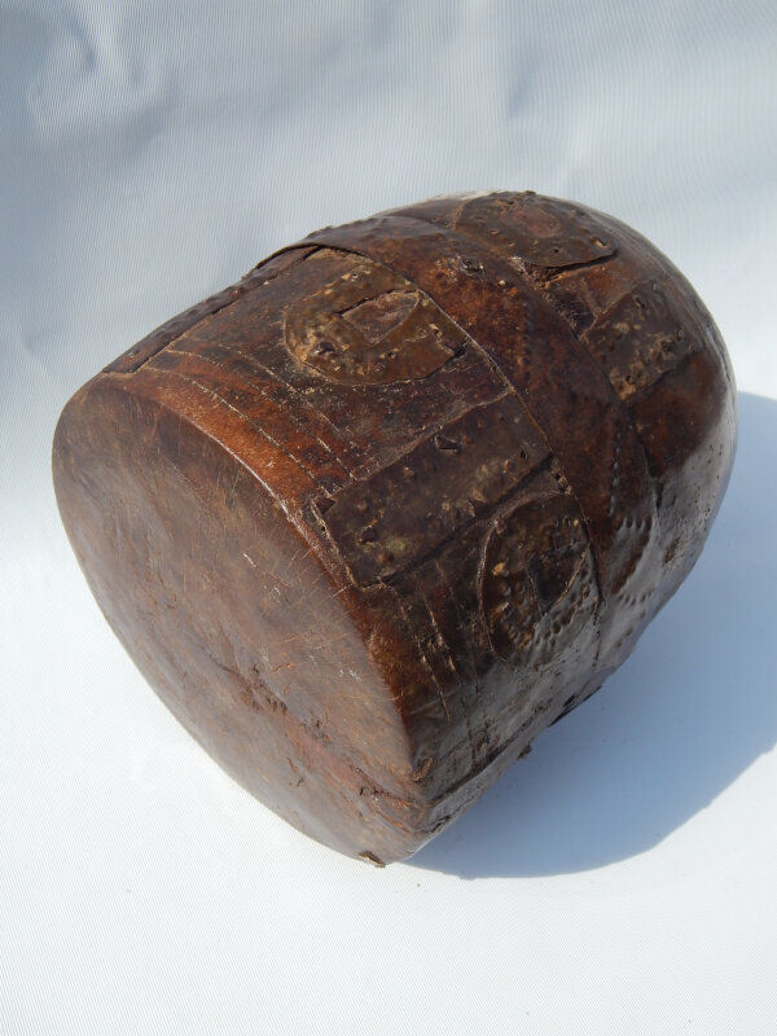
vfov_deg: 38.9
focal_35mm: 49
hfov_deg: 29.7
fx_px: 1466
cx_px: 388
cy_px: 518
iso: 125
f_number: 3.7
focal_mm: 8.6
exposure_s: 1/800
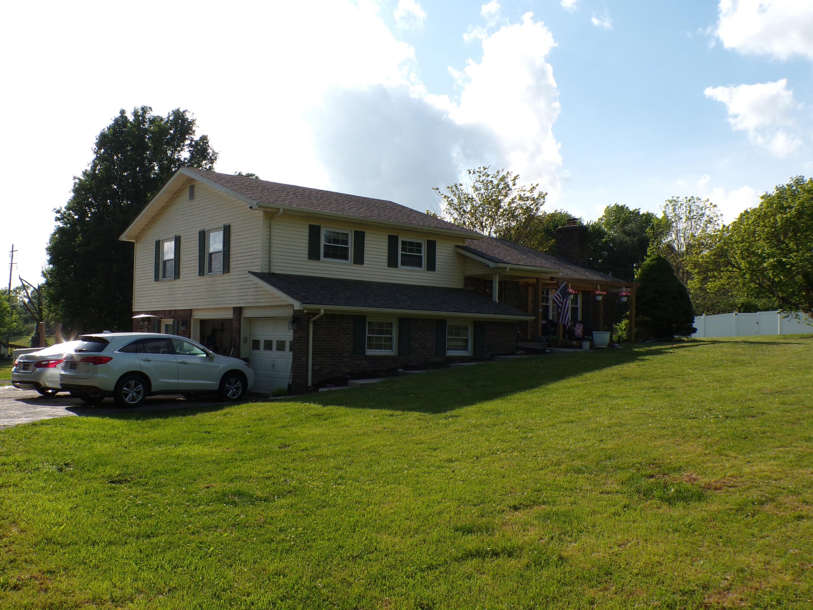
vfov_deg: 44.2
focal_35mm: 32
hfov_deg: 56.8
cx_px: 406
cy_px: 305
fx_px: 752
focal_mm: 5.8
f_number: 4.8
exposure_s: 1/550
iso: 100
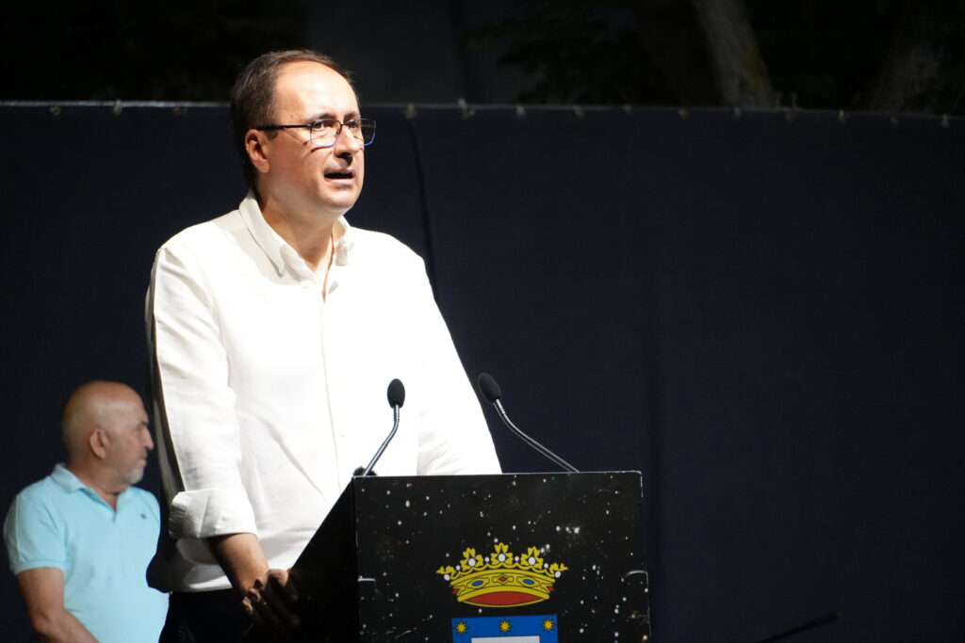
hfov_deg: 10.2
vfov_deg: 6.8
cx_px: 482
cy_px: 322
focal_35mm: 202
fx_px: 5429
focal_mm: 135
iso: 4000
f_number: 5.6
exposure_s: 1/200
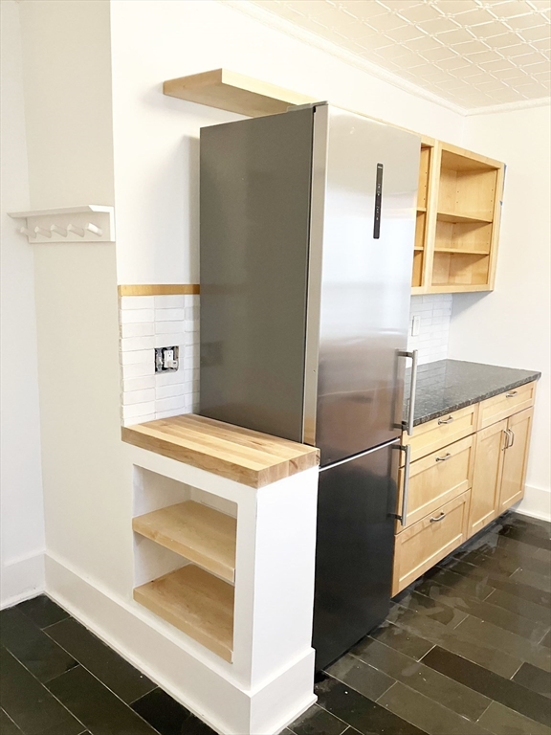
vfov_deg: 63.4
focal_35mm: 28
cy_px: 368
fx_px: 594
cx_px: 276
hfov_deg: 49.7
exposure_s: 1/40
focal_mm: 3.99
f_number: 1.8
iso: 320
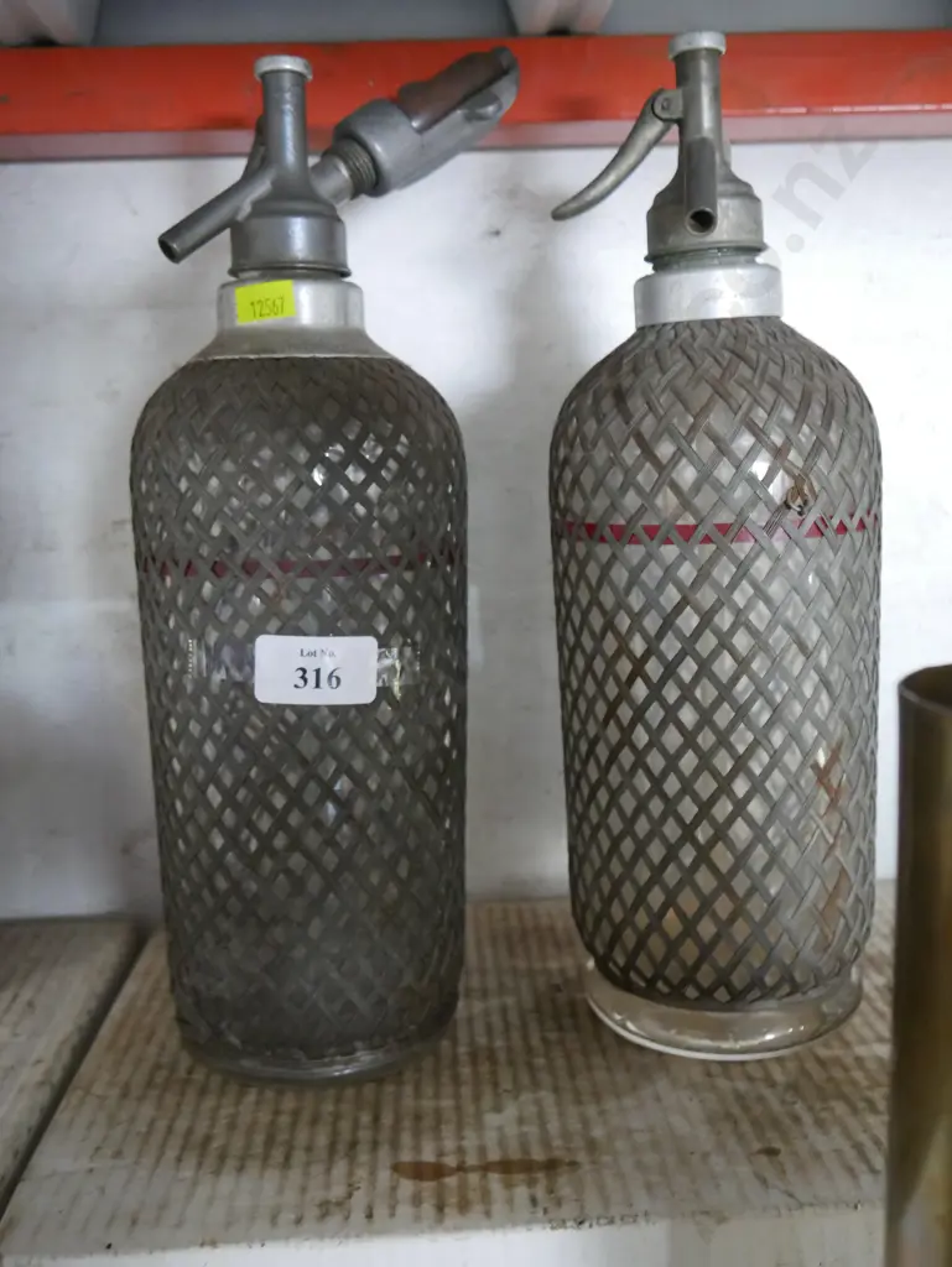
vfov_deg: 56.8
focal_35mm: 32
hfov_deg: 44.2
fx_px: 1172
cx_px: 476
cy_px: 634
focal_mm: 16
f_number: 3.6
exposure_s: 1/60
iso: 3200
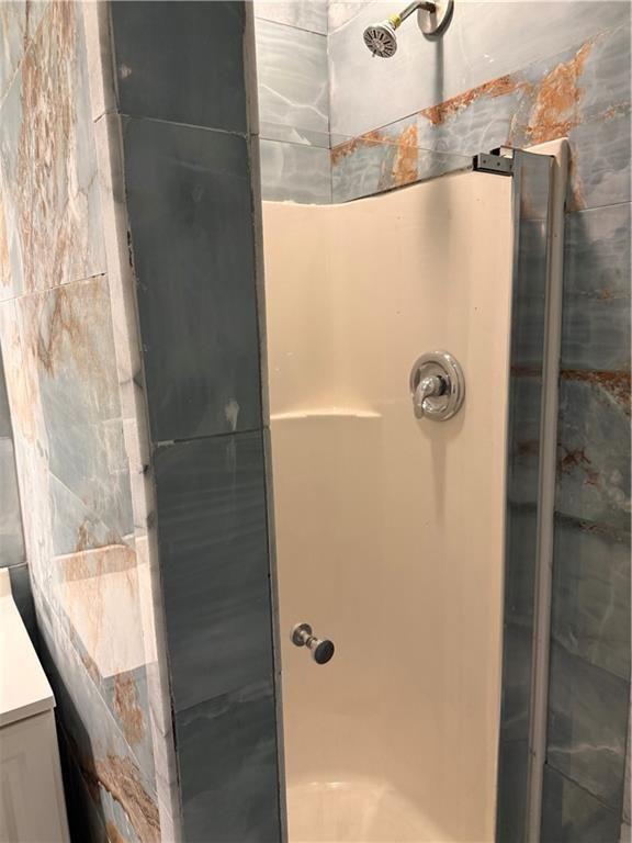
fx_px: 584
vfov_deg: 71.6
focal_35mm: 24
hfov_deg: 56.8
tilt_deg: -9.1
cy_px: 422
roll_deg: +1.7
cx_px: 316
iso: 250
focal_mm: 6.76
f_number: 1.78
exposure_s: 1/60
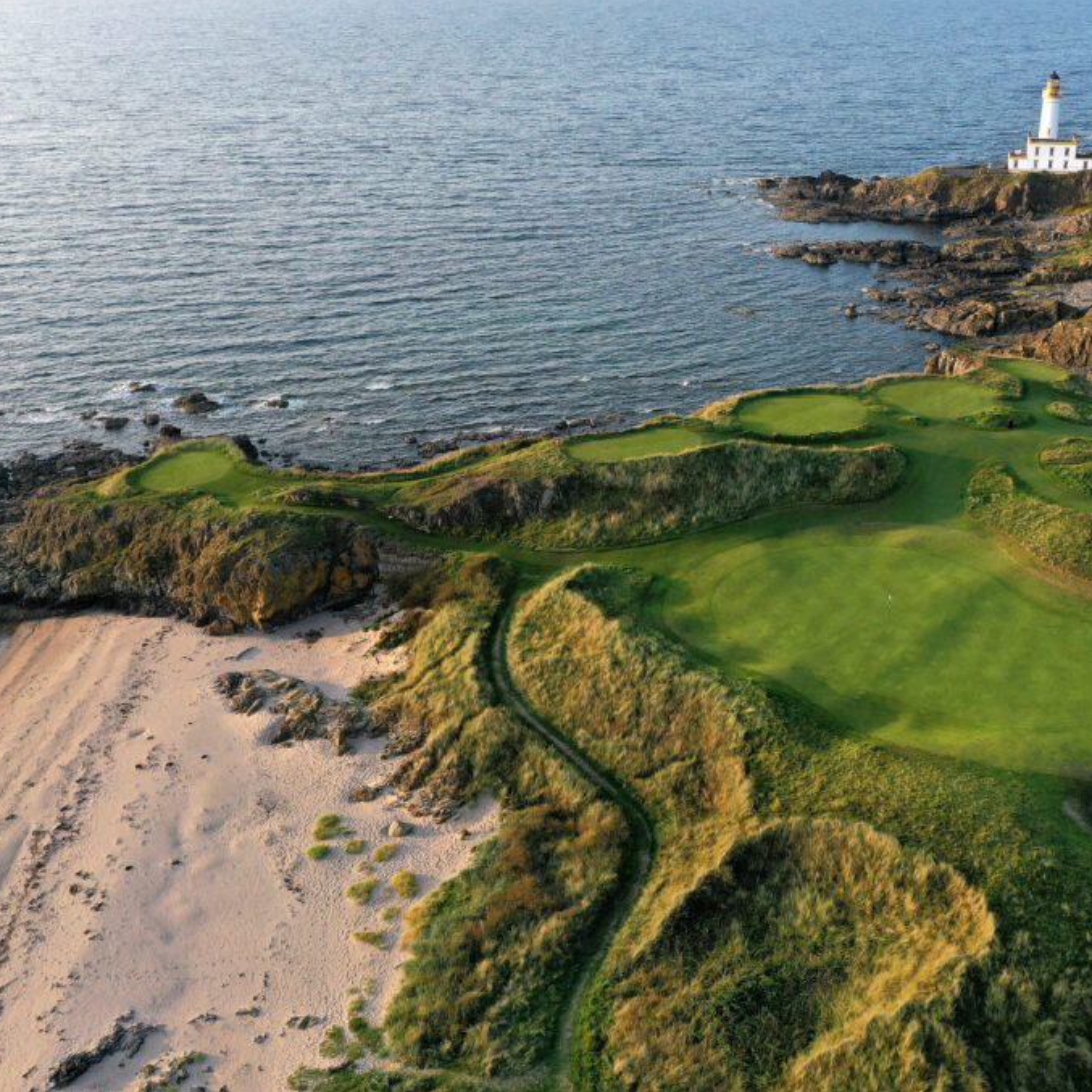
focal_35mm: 36
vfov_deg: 46.0
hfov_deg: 45.4
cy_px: 543
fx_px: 1285
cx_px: 724
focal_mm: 10.26
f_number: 5
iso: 100
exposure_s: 1/240
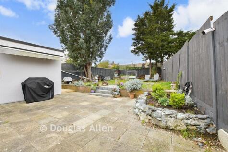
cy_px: 76
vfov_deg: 77.4
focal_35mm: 15
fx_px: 95
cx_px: 114
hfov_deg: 100.4
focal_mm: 10
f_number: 8
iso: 80
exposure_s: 1/80
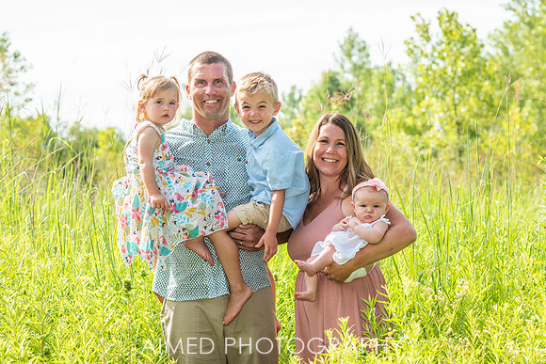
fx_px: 1385
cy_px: 169
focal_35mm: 91
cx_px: 293
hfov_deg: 22.3
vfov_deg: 15.0
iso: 160
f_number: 5.6
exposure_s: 1/250
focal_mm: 85
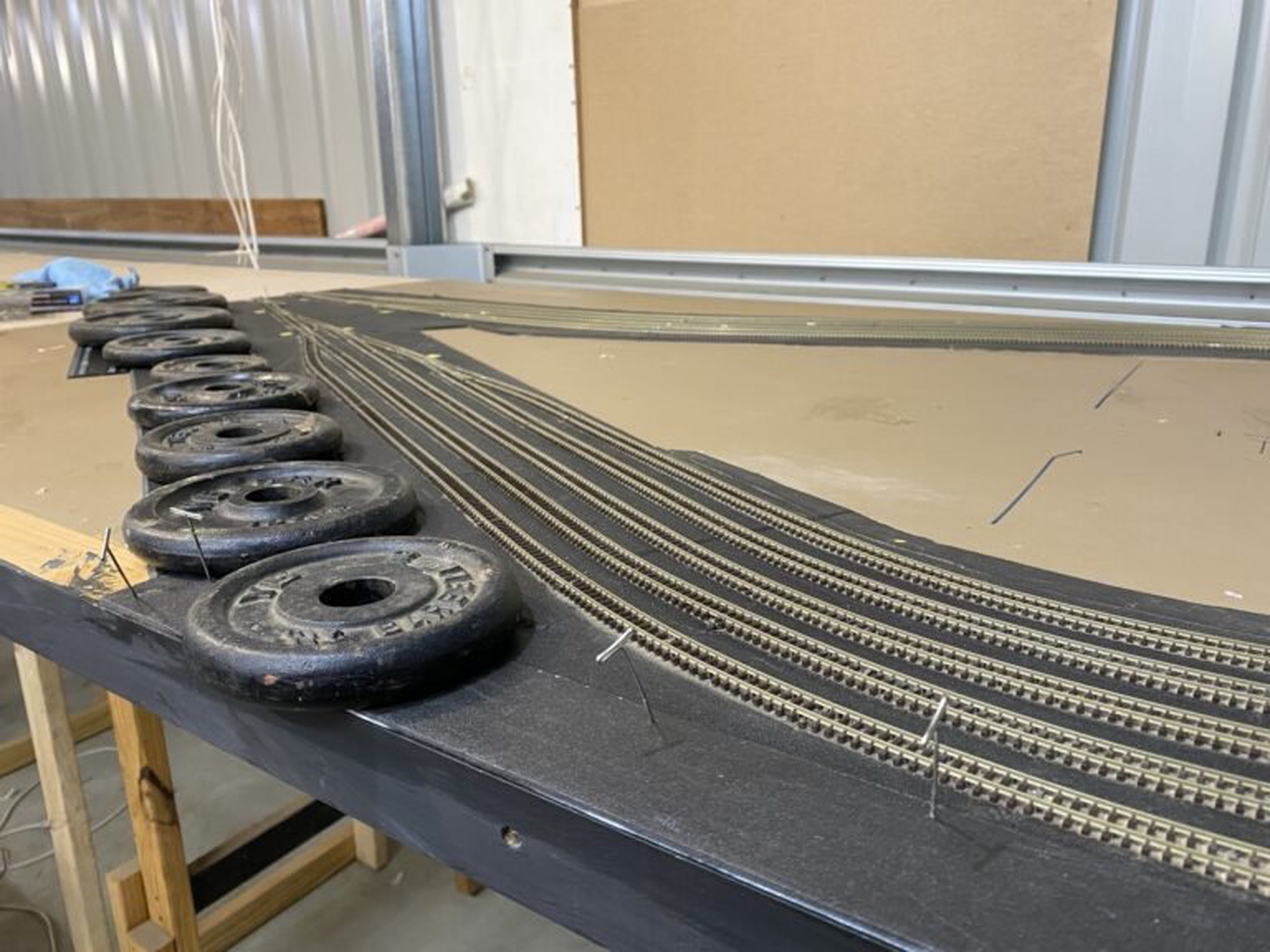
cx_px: 635
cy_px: 476
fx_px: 954
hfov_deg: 67.3
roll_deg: +1.0
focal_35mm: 26
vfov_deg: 53.1
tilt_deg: -16.9
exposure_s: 1/50
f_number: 1.8
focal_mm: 4.25
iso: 160
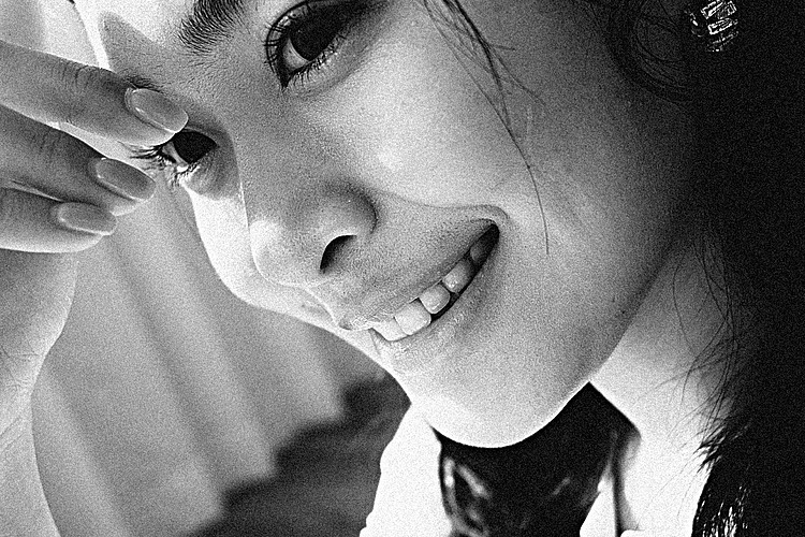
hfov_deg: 38.2
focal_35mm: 52
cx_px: 413
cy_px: 271
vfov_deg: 26.0
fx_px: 1163
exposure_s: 1/30
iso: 400
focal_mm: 18.3
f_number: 2.8
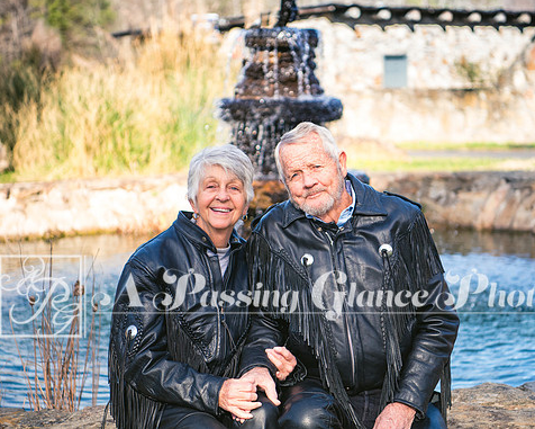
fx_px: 1267
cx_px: 314
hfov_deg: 23.8
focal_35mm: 80
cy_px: 212
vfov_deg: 19.2
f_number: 3.2
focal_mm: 70
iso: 800
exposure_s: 1/2500
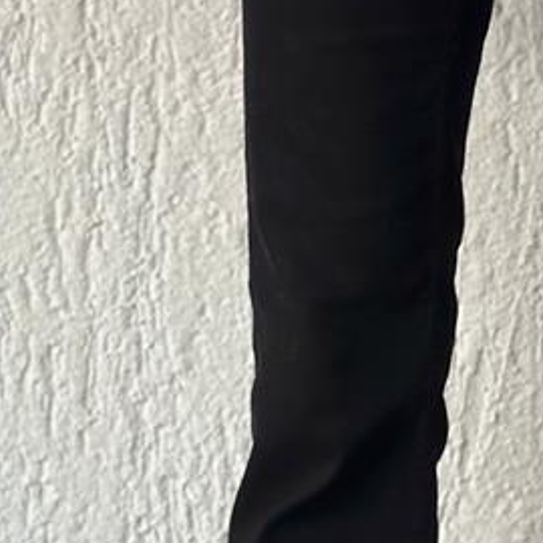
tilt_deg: +3.0
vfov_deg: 9.5
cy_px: 254
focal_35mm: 184
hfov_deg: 9.4
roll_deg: +0.8
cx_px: 541
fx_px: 3265
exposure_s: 1/60
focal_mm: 6.86
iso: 200
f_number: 1.78
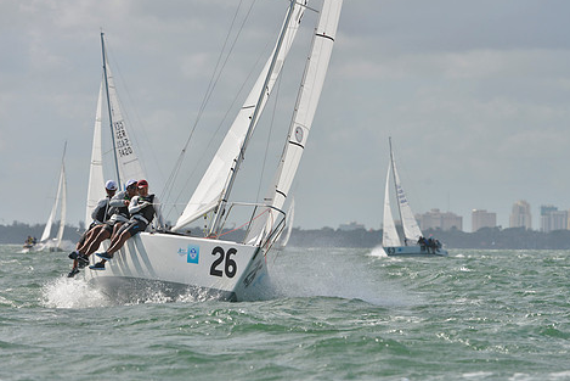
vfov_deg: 4.0
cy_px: 210
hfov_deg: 6.0
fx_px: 5480
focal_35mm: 346
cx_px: 277
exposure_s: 1/1600
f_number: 7.1
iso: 280
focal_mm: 280
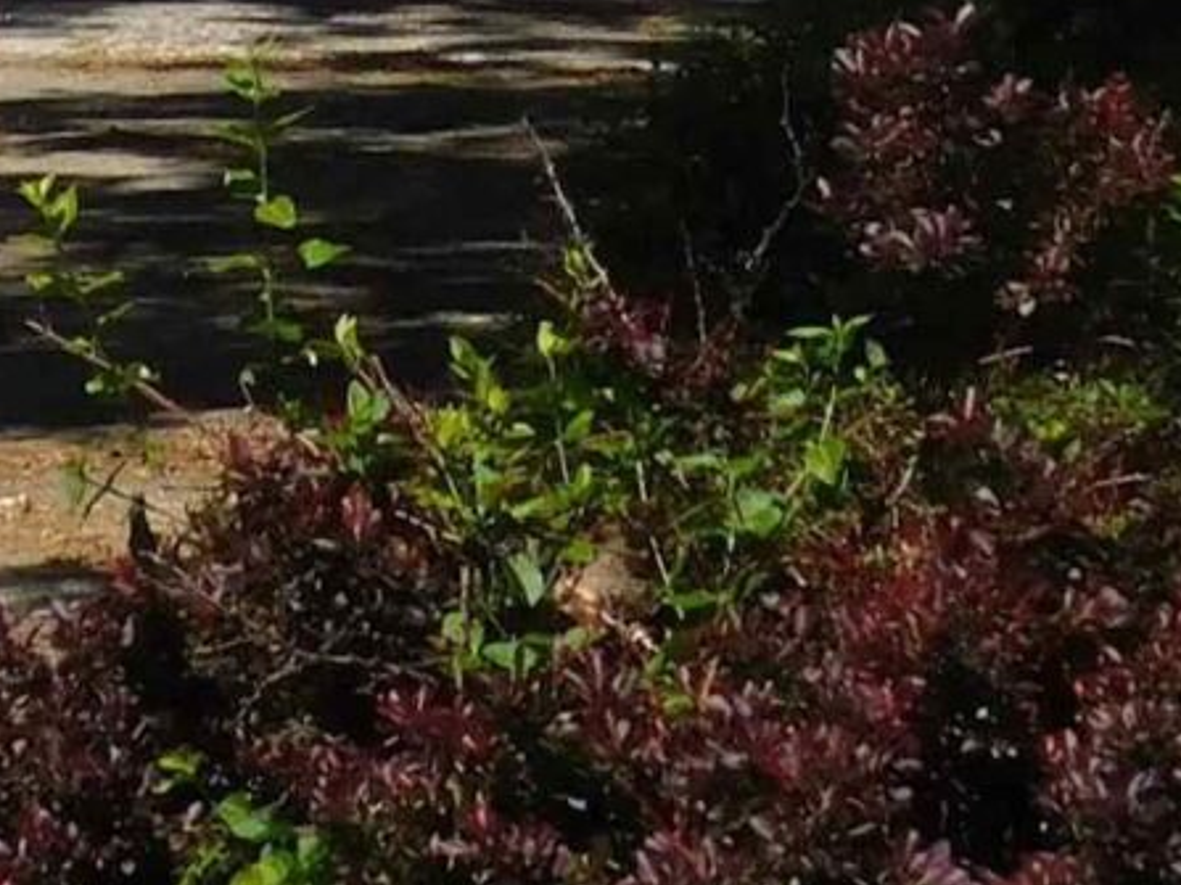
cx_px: -277
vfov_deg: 4.3
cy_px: -1630
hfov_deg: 5.8
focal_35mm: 338
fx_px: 11529
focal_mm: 10.4
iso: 125
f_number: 8
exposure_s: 1/400
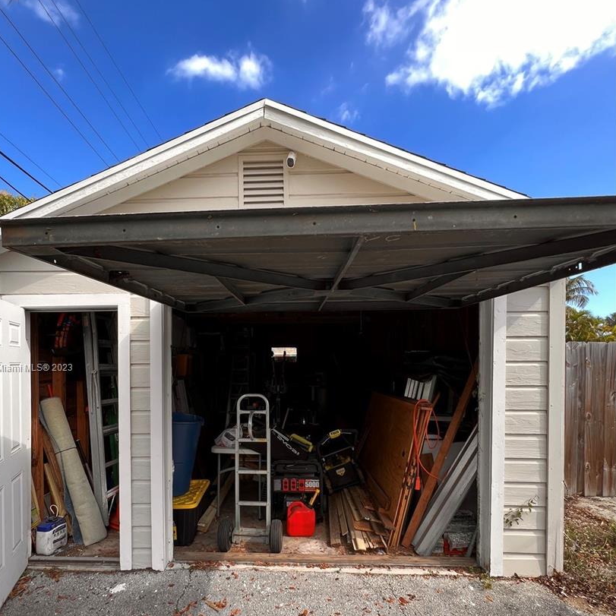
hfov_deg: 83.7
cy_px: 368
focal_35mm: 17
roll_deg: +1.1
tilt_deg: -0.7
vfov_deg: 83.0
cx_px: 276
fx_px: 342
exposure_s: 1/215
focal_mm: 1.57
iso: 32
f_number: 1.8
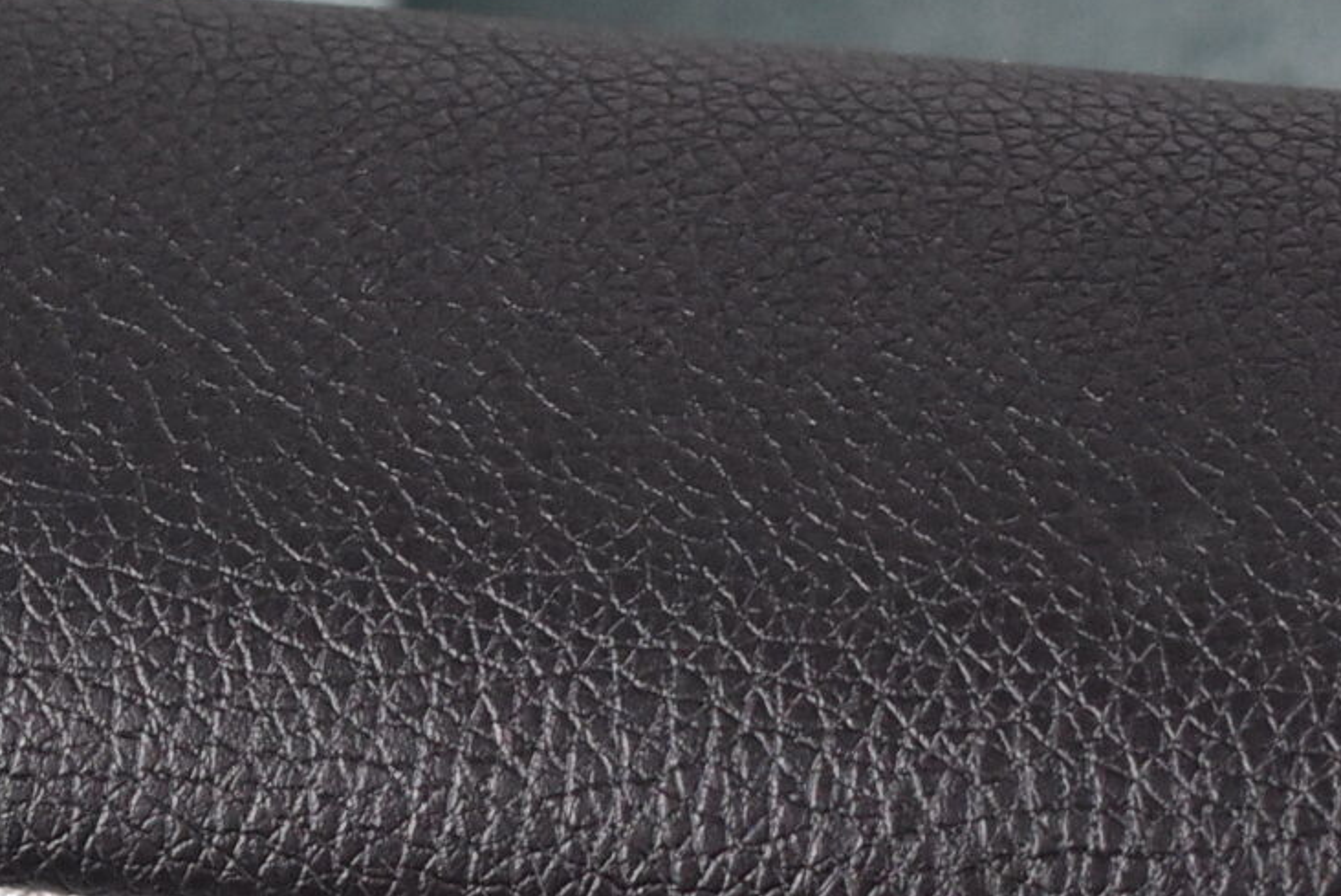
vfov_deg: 5.9
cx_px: -696
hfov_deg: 8.6
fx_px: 8684
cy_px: 546
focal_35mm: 233
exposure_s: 1/125
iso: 1400
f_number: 4.8
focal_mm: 38
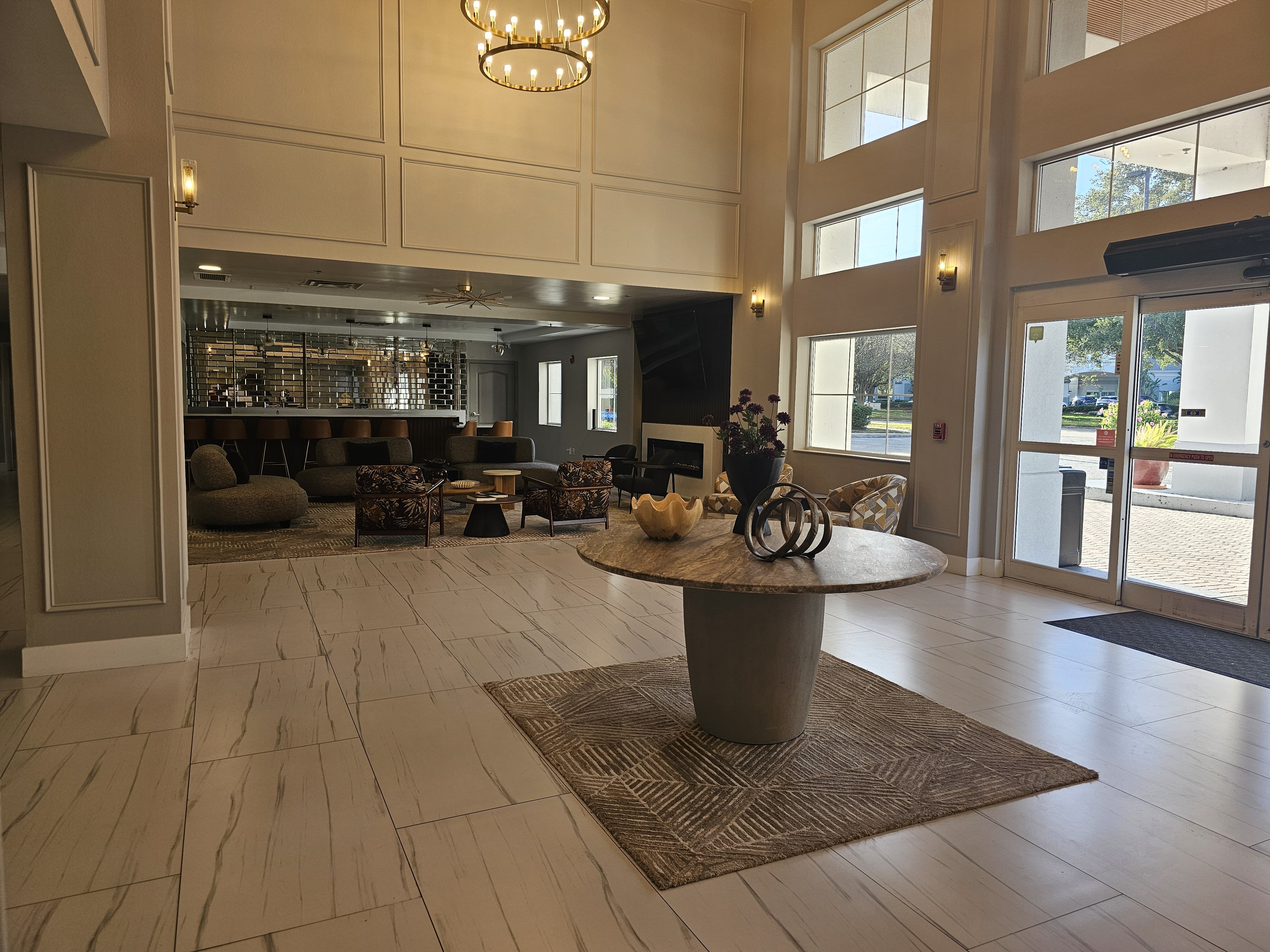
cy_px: 476
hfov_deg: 73.9
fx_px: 844
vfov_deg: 58.9
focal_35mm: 23
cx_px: 635
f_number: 1.7
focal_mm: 6.3
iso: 50
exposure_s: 1/120
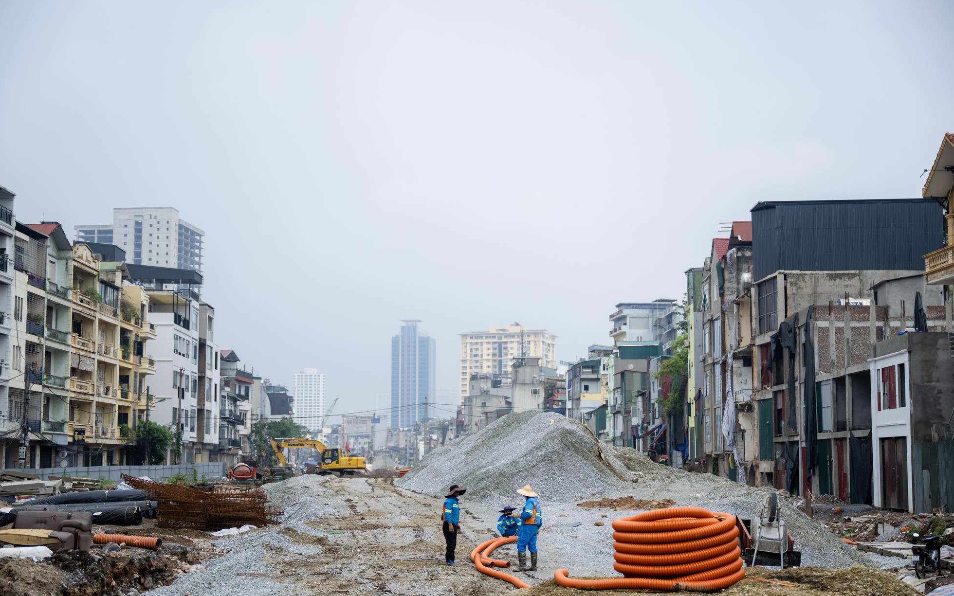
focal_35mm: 52
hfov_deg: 38.9
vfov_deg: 24.9
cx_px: 468
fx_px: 1352
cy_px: 314
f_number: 2.8
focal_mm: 50
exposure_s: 1/1000
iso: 64
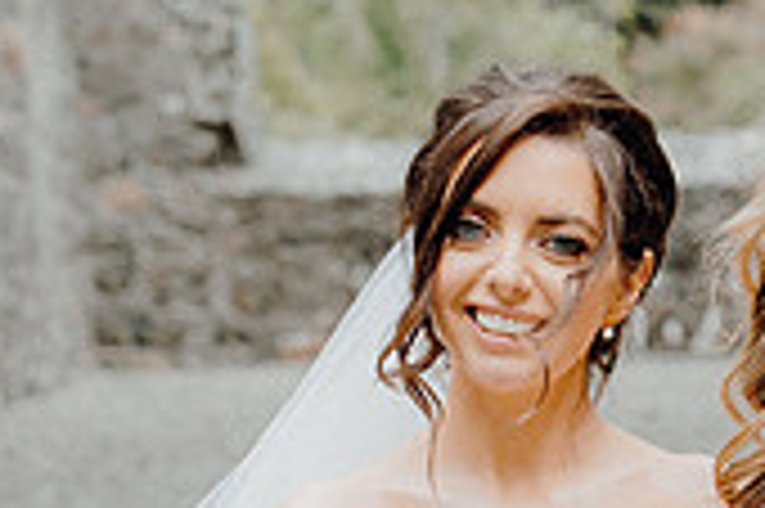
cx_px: 630
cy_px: 740
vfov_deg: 8.2
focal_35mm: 164
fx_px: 3482
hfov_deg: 12.5
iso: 125
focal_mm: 48
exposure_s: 1/160
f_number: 3.5
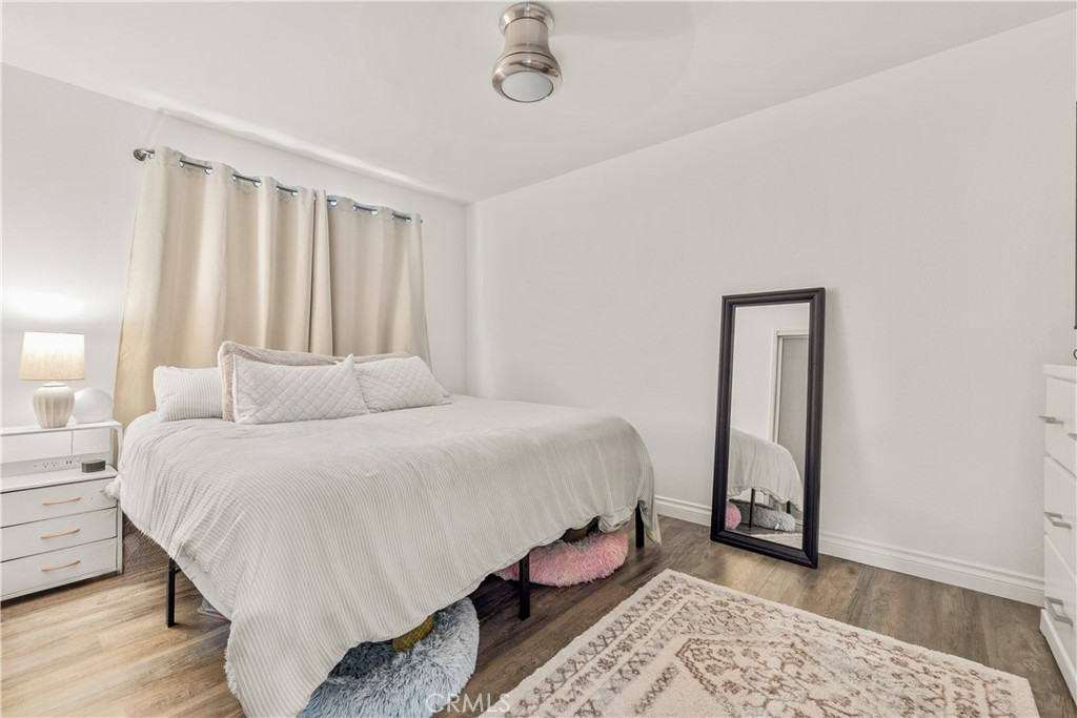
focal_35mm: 15
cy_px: 359
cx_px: 538
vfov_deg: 77.3
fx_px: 449
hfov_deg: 100.4
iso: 400
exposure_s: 1.6
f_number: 8
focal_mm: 10
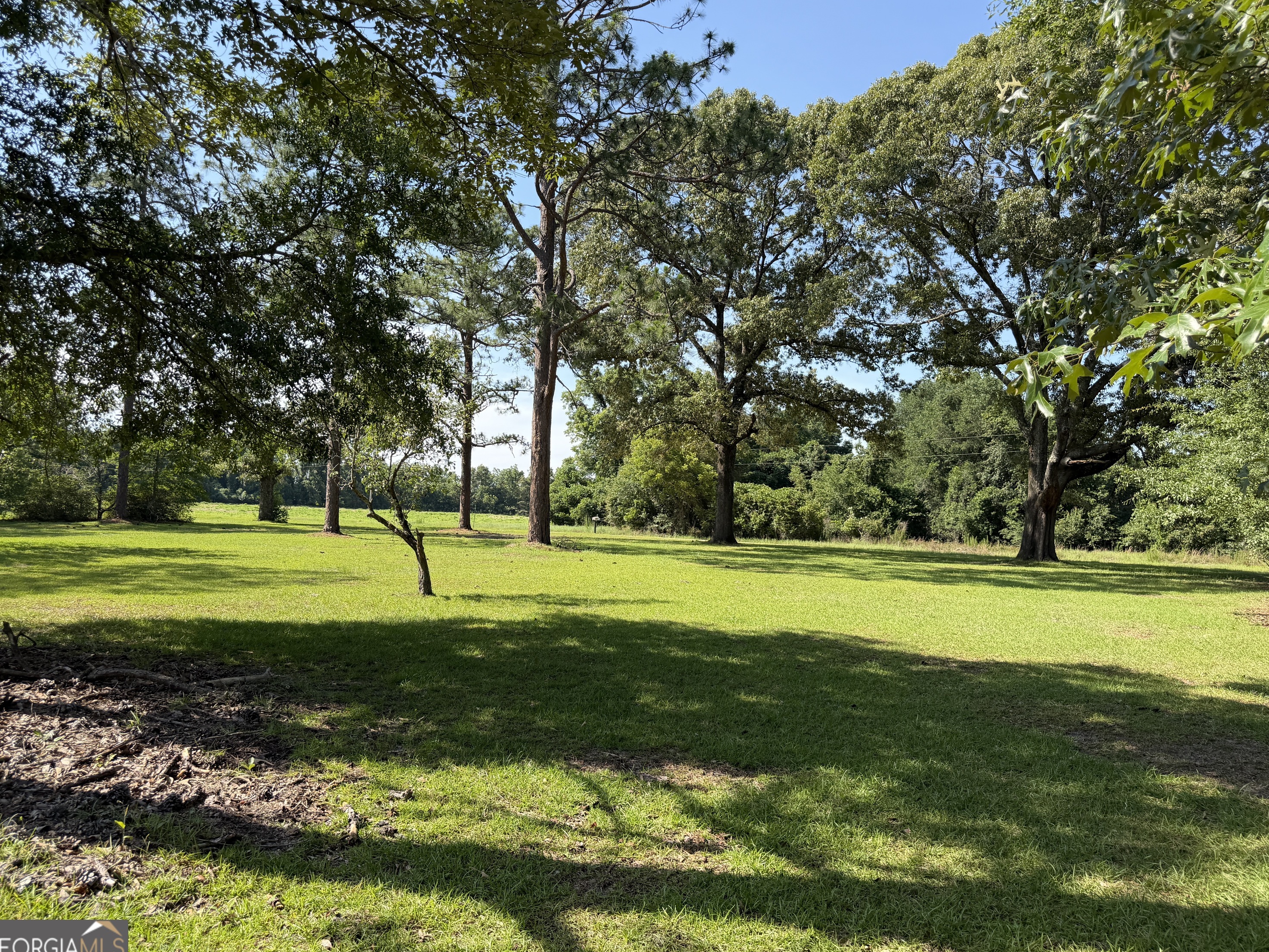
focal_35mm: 25
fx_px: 917
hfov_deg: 69.4
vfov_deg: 54.9
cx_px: 641
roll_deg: -2.7
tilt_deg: +3.1
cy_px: 473
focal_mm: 6.76
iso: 100
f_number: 1.78
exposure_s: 1/1855
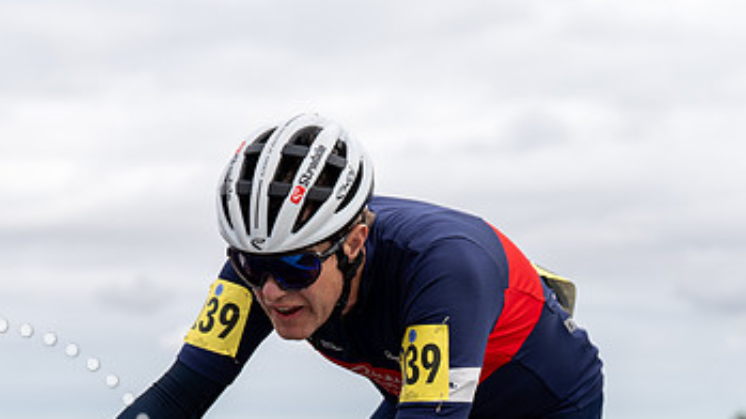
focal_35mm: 122
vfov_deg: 9.9
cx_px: 308
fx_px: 2412
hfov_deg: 17.6
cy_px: 409
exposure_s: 1/1000
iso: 125
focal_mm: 70
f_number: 3.5
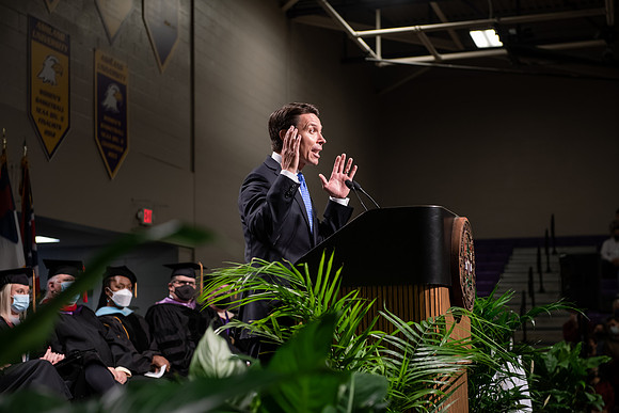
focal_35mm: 70
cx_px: 310
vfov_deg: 19.5
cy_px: 206
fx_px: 1204
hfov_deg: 28.8
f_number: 4
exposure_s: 1/200
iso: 1000
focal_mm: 70
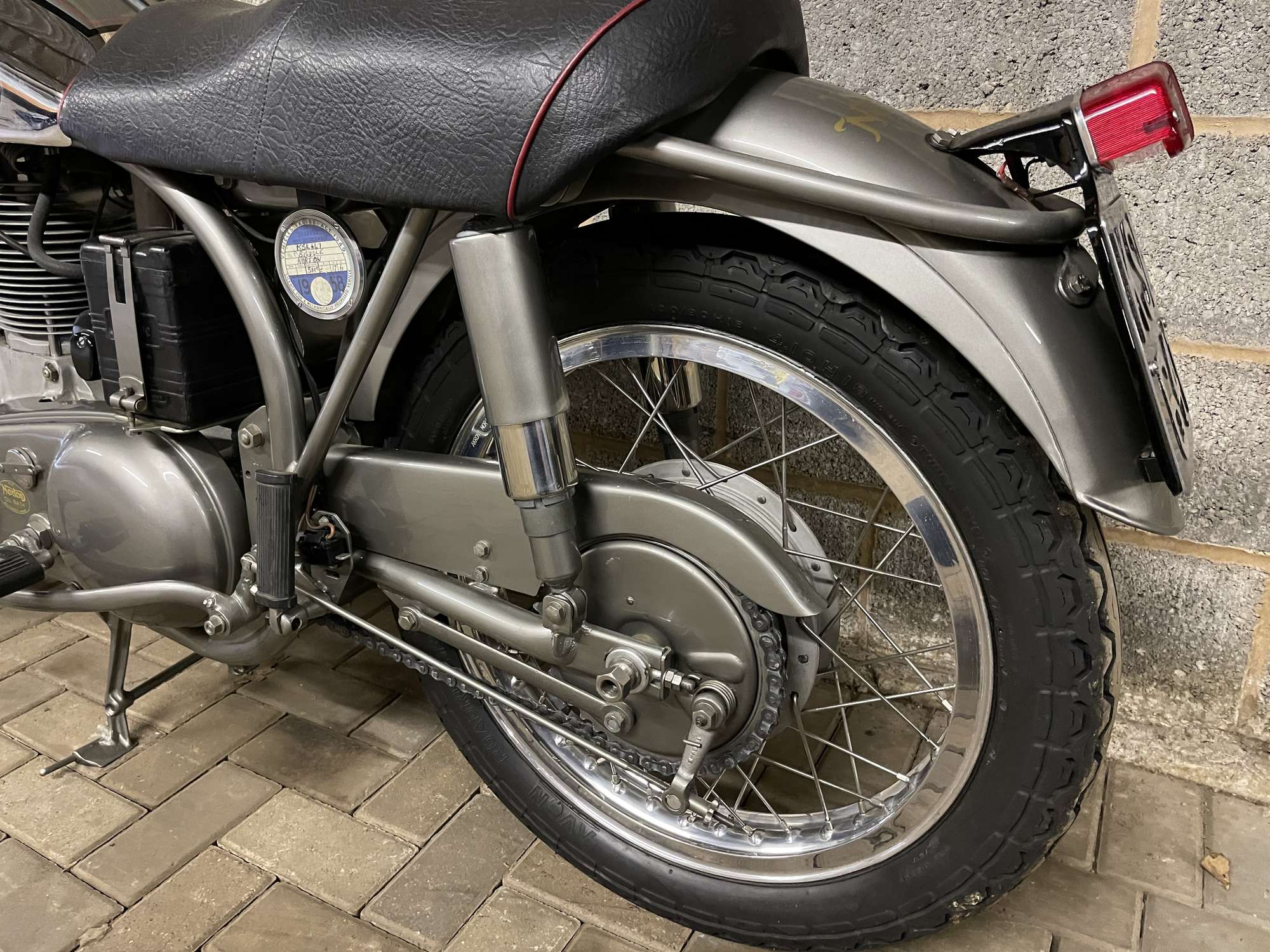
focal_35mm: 26
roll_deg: +0.9
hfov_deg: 67.3
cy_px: 476
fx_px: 954
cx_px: 635
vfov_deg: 53.1
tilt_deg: -19.7
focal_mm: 4.2
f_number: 1.6
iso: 500
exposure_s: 1/25
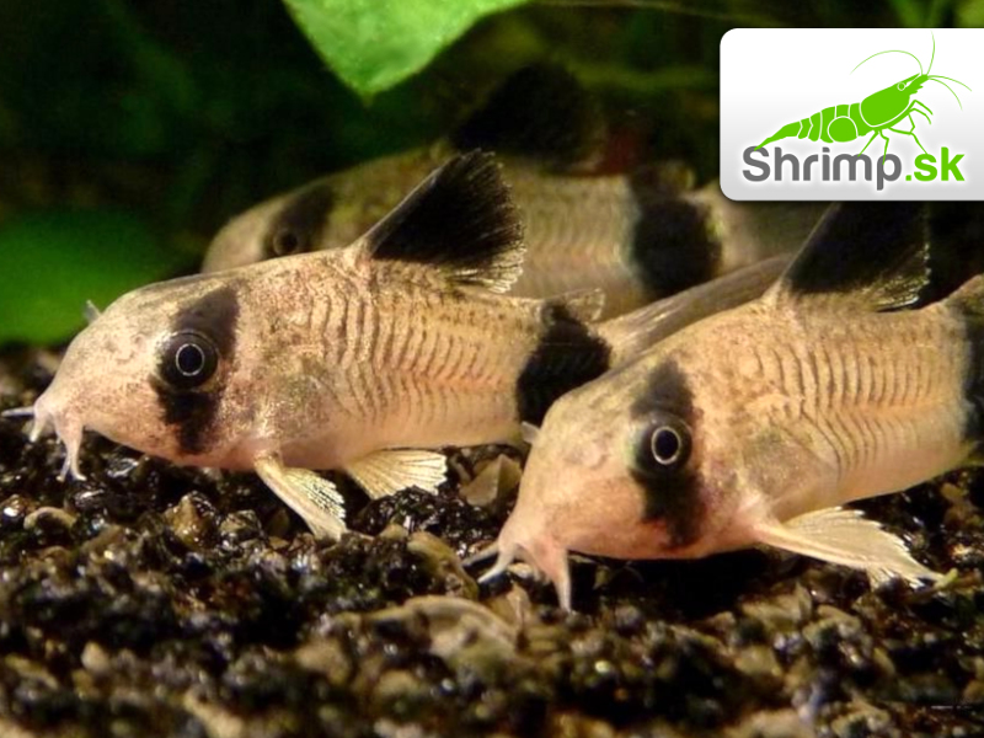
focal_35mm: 36
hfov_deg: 51.4
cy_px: 369
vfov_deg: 39.7
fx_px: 1023
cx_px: 492
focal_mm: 6
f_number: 3.2
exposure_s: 1/40
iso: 80
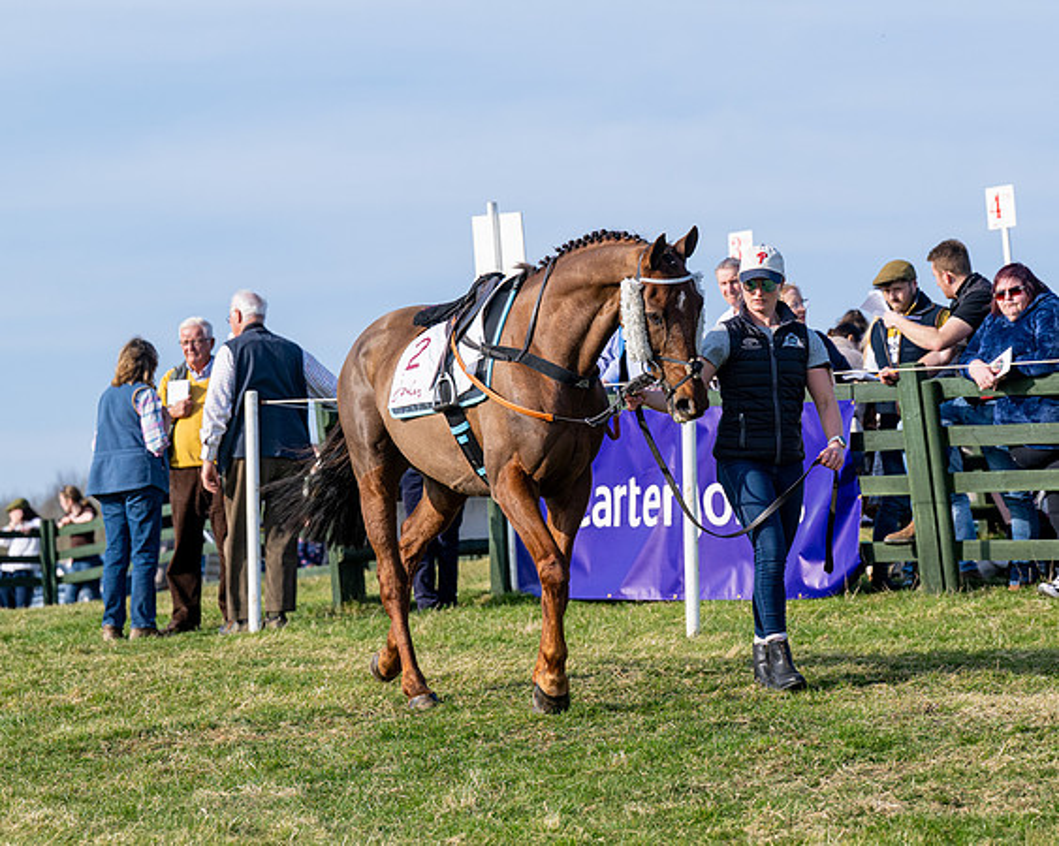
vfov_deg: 10.1
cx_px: 668
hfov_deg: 12.6
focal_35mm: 153
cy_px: 316
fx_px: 4778
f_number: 4.5
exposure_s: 1/1600
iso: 200
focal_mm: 103
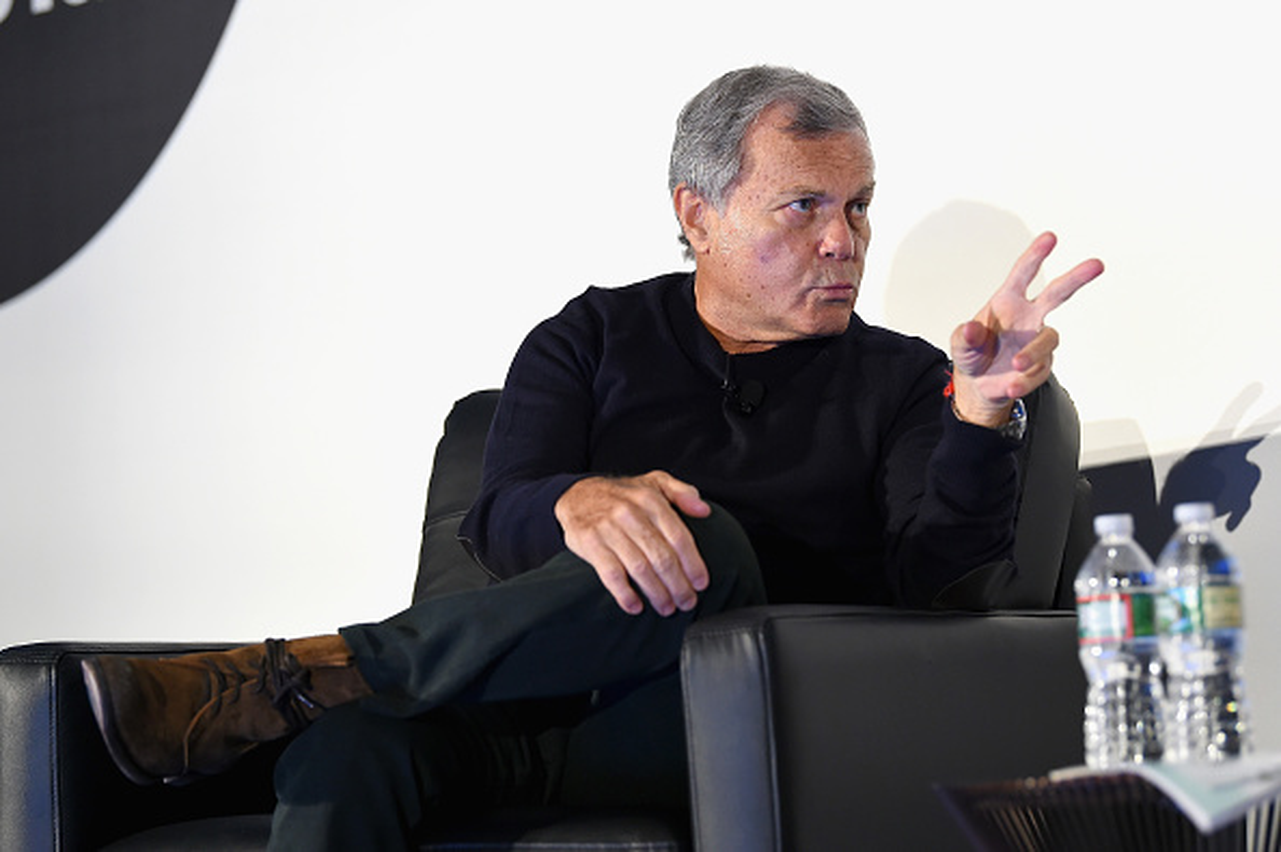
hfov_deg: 16.4
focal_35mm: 125
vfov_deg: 10.9
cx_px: 640
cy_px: 426
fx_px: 4444
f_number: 3.5
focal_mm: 125
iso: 2500
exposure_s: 1/250
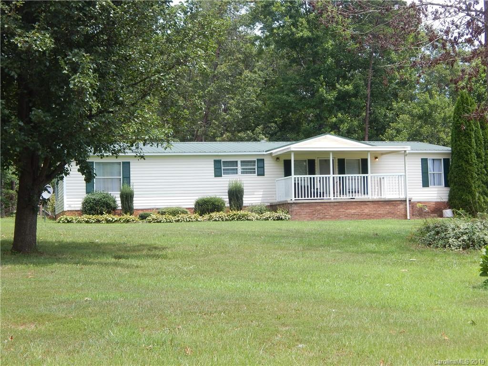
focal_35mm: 61
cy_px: 183
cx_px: 244
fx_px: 860
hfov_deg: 31.7
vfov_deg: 24.0
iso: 125
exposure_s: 1/400
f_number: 4
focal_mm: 10.9
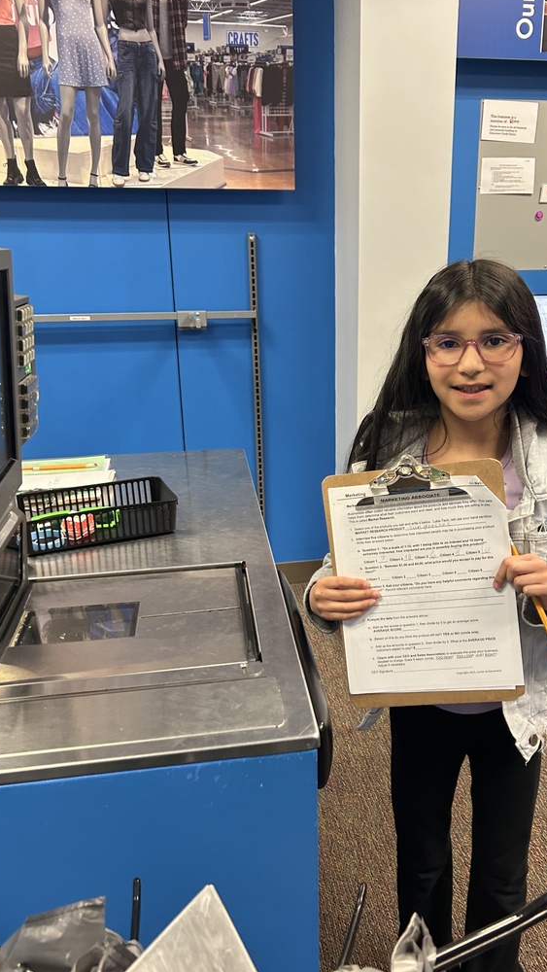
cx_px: 327
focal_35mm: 29
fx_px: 747
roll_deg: -0.1
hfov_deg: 40.0
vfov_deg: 66.1
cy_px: 491
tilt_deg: -19.2
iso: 250
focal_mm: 5.7
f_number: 1.5
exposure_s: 1/60
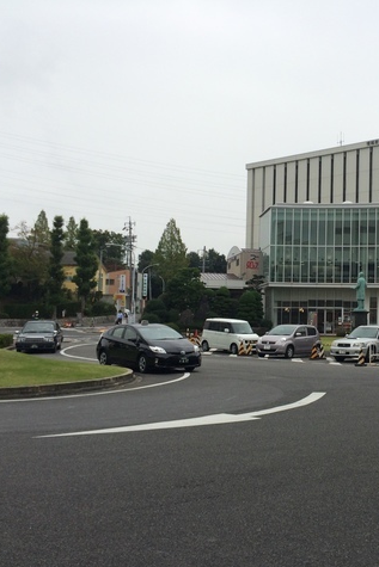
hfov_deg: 30.9
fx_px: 663
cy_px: 284
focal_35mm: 42
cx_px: 319
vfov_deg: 46.4
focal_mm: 4.12
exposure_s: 1/1282
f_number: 2.2
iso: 32
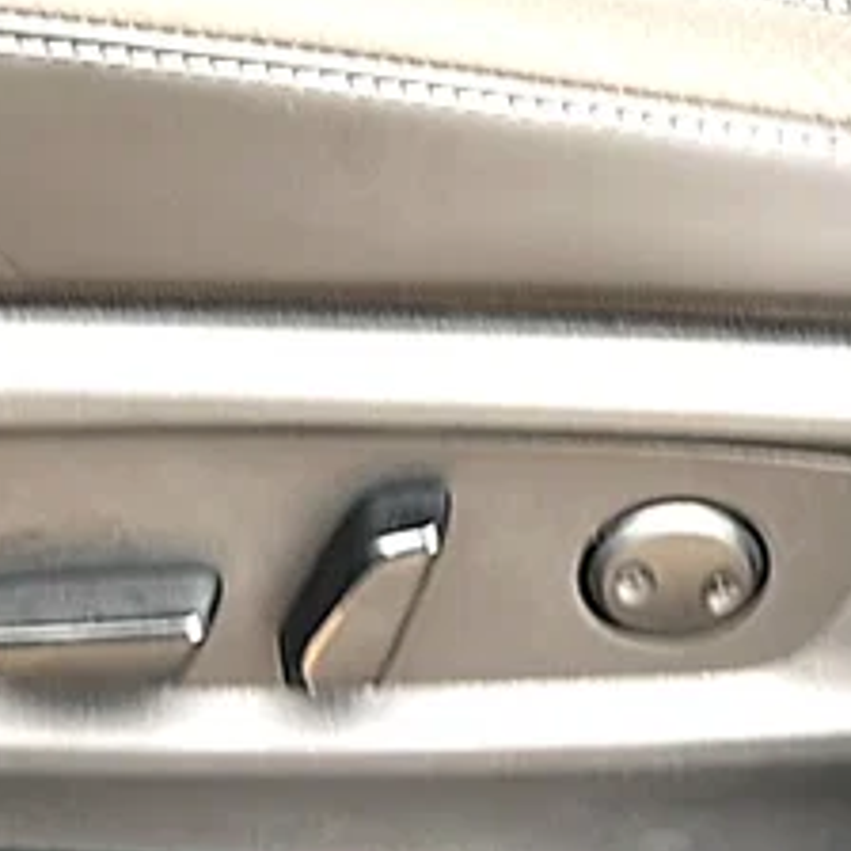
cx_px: 327
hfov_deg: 24.9
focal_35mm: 69
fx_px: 1919
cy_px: 123
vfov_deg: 24.4
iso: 160
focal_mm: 6.86
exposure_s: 1/40
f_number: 1.78
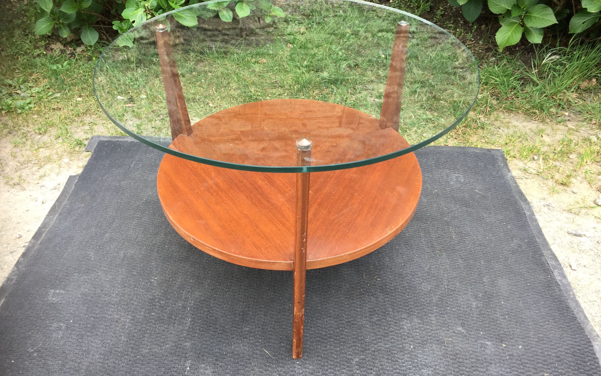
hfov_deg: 61.2
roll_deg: -0.7
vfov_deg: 40.6
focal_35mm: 31
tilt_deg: -37.6
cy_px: 171
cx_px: 298
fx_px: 508
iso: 40
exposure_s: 1/100
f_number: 2.2
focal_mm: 4.15
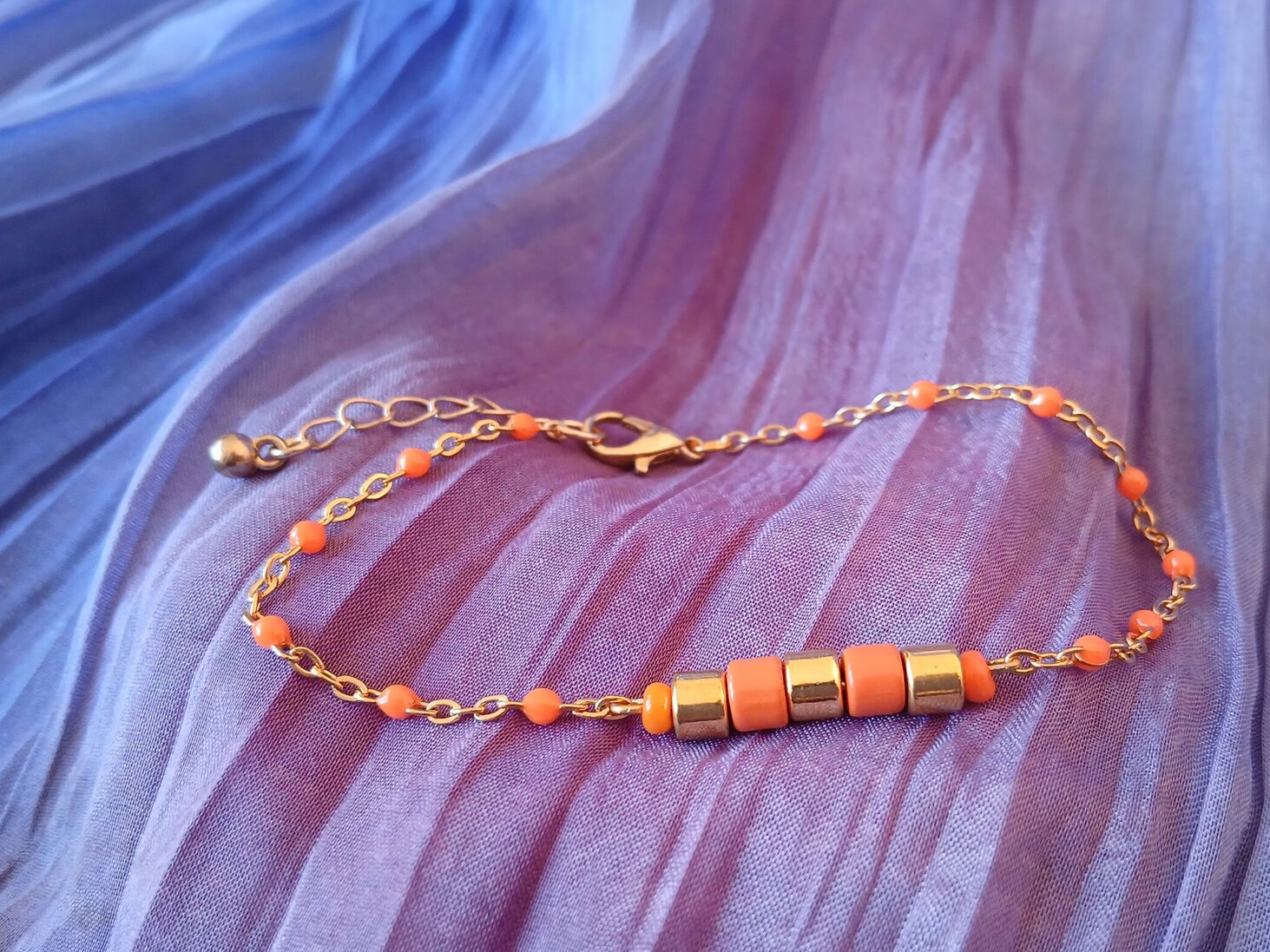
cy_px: 575
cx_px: 691
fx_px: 1174
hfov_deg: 56.7
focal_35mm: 32
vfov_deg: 43.9
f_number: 1.8
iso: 160
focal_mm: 3.98
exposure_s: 1/50
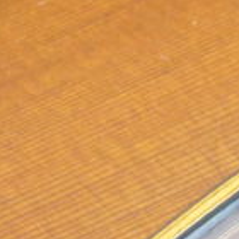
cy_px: 67
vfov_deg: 2.9
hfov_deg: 2.9
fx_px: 4749
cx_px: -213
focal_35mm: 608
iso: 3200
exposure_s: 1/100
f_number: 5.4
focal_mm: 45
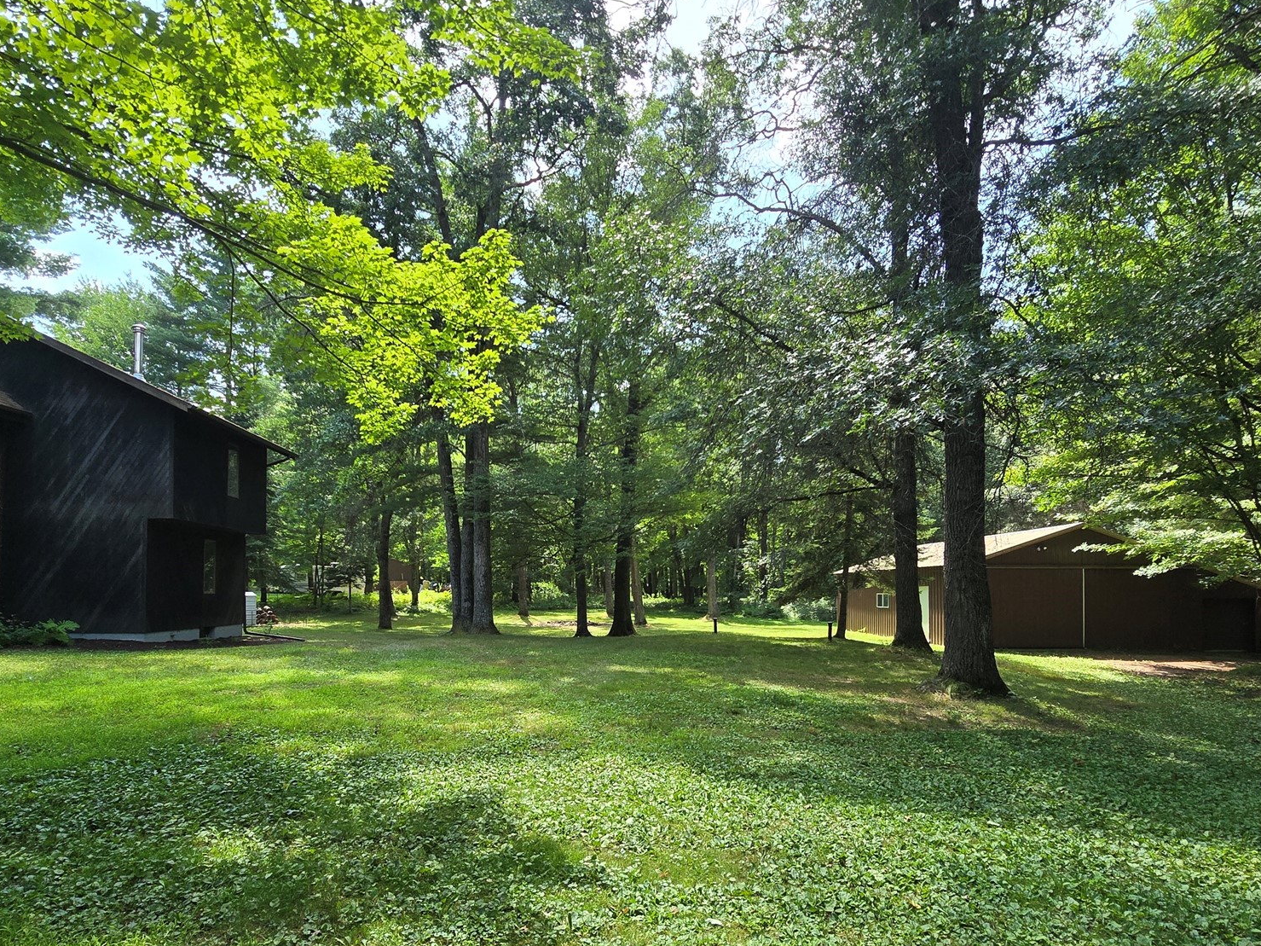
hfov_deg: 87.7
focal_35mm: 18
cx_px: 598
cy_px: 590
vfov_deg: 70.5
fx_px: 656
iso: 50
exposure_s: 1/435
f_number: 2.2
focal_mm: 2.2
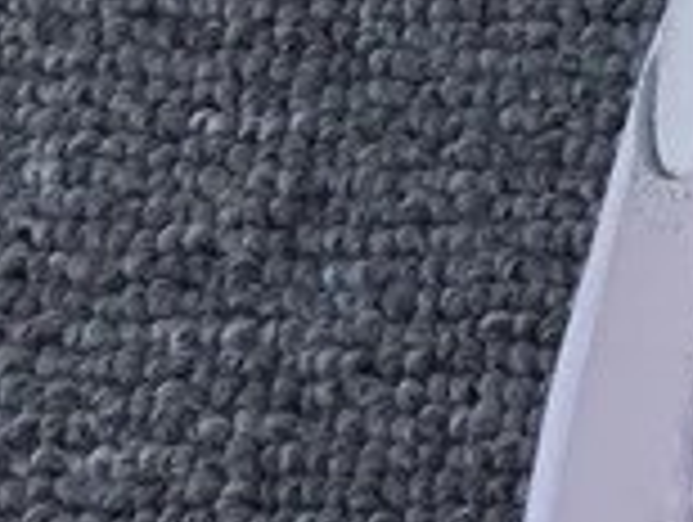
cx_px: 1768
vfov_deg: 8.1
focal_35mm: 181
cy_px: -227
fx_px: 3629
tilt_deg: -57.1
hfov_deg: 9.5
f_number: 2.4
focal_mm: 3.3
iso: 25
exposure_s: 1/509
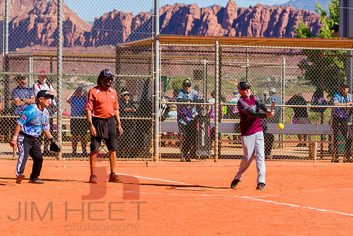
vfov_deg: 7.8
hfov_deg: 11.7
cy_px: 115
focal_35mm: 175
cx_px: 198
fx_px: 1718
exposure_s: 1/1600
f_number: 5.6
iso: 400
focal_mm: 112
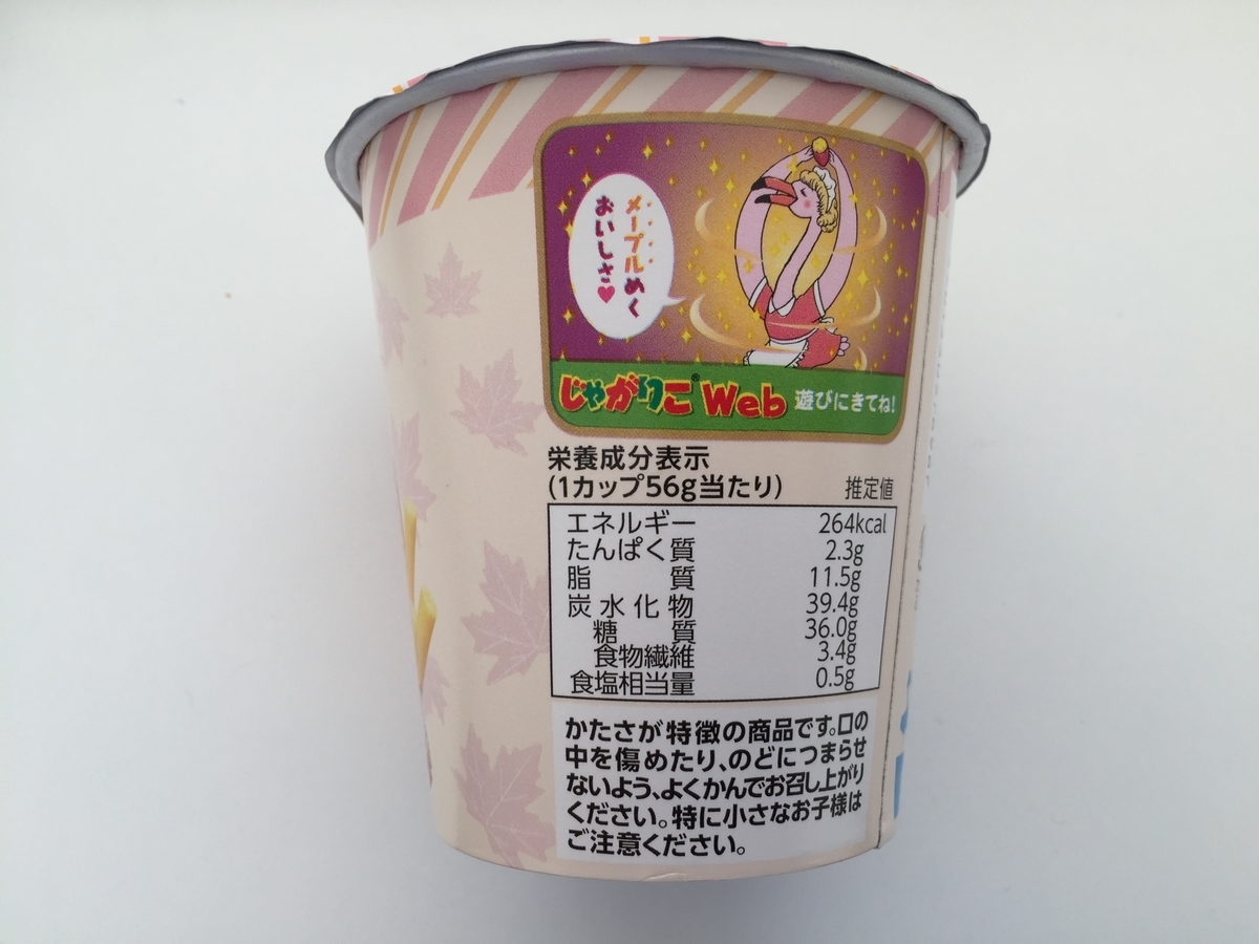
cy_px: 472
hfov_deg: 61.7
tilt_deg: -76.8
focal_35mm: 29
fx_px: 1055
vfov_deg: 48.2
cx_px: 630
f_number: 2.2
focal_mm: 4.15
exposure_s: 1/152
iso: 32
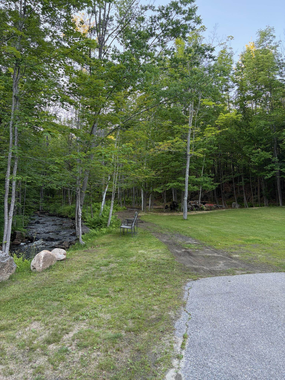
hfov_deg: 53.1
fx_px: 285
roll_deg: -0.5
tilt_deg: +3.2
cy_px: 190
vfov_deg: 67.3
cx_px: 142
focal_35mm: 26
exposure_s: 1/144
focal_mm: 5.96
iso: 125
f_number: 1.6
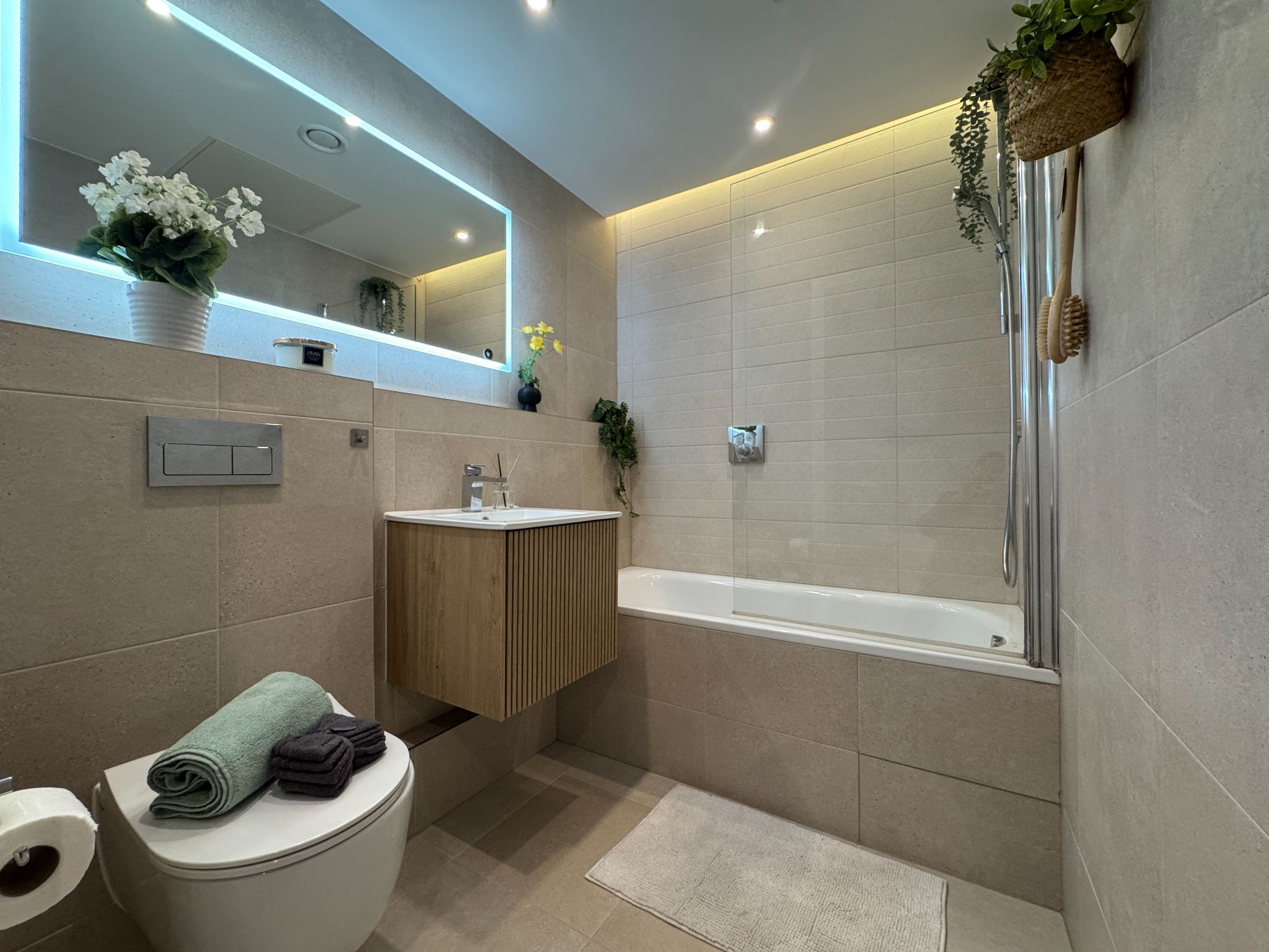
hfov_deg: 102.1
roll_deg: +0.8
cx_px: 634
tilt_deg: +1.0
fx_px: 513
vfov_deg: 85.7
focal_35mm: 14
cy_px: 476
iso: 250
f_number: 2.2
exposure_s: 1/99
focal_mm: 2.22
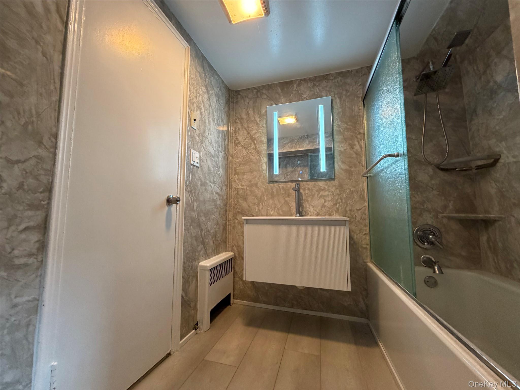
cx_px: 260
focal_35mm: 14
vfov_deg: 85.7
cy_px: 195
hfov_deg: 102.1
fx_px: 210
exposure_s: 1/89
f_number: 2.2
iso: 320
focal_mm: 2.22
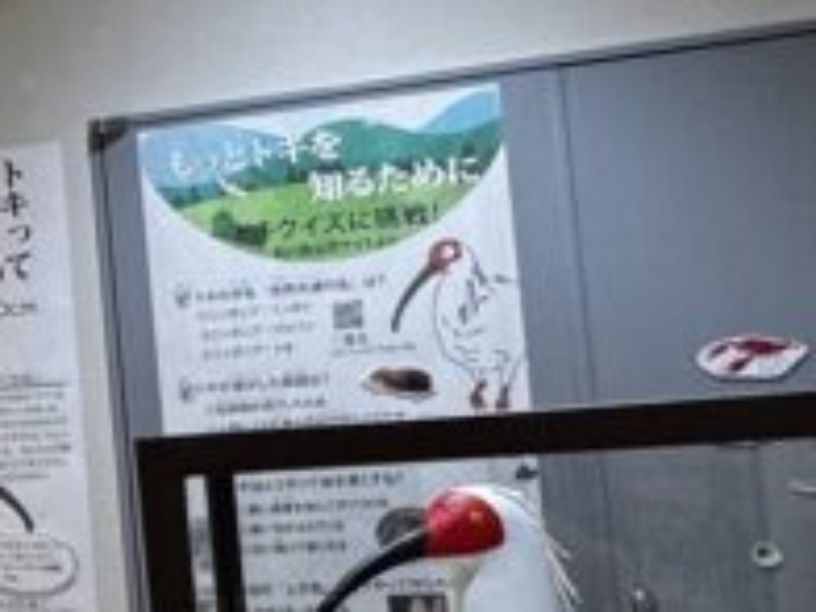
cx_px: -383
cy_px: 366
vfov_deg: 20.1
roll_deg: +4.7
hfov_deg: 22.3
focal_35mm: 73
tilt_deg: +4.0
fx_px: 1721
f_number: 2.2
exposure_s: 1/100
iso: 200
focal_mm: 2.22
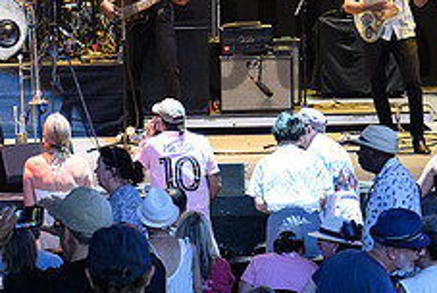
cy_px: -11
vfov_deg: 4.2
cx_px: -52
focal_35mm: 324
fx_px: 3938
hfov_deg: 6.3
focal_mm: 85
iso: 3200
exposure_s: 1/100
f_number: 6.3
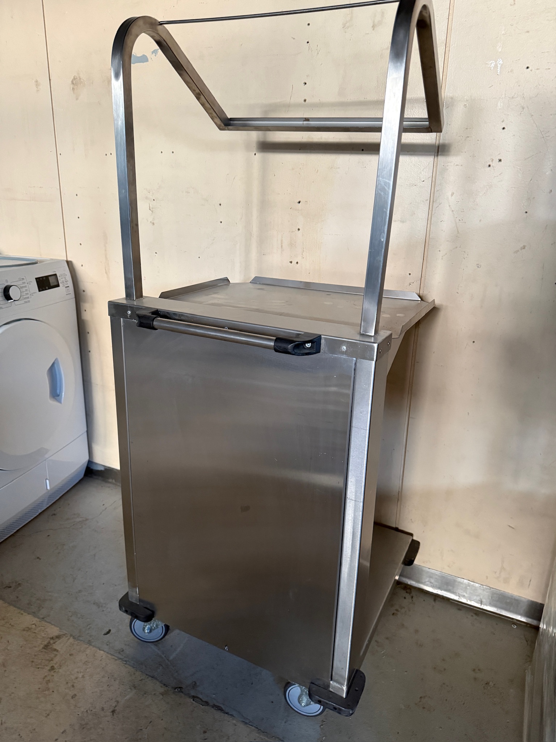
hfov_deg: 56.8
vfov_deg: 71.6
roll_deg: -0.9
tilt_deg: -17.1
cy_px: 371
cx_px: 278
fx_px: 514
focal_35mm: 24
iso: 500
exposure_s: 1/60
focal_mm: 6.76
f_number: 1.78
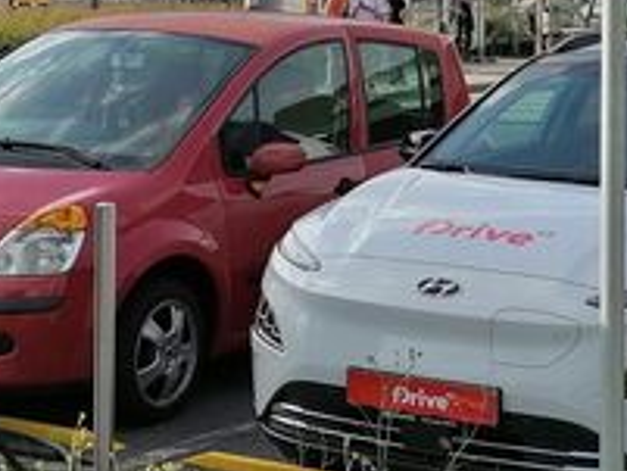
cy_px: 112
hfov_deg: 16.5
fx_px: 2157
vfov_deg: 12.4
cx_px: 462
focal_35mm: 119
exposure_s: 1/1305
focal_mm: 5.3
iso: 50
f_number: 1.8
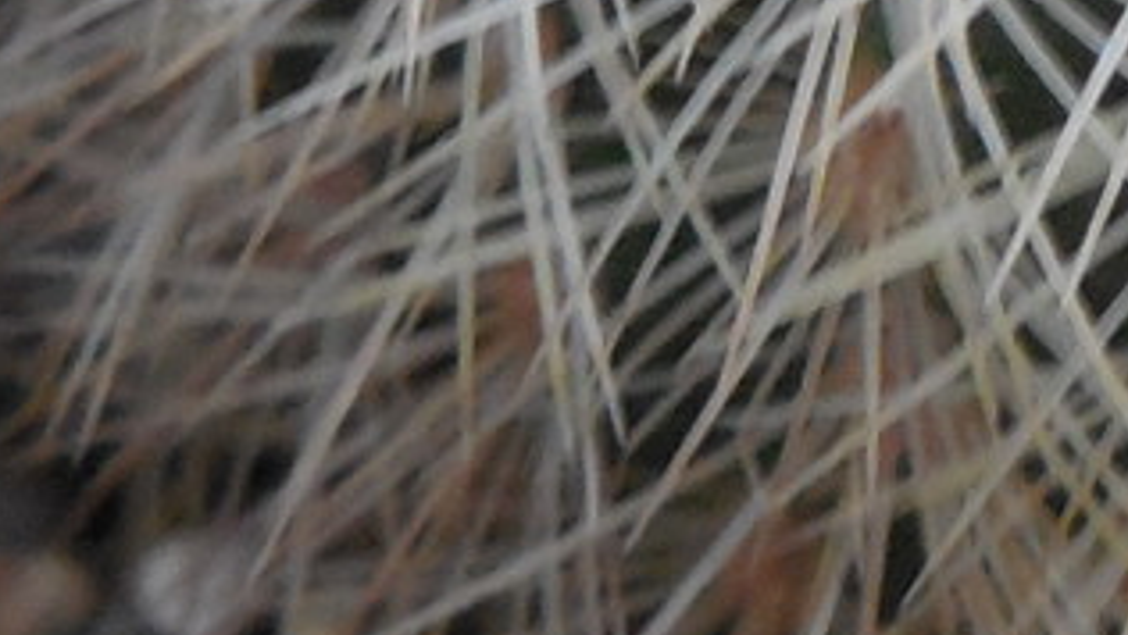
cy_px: -910
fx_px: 5116
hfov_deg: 11.9
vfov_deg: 6.7
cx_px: 1781
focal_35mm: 171
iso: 400
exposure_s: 1/13
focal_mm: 5.6
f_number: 3.6
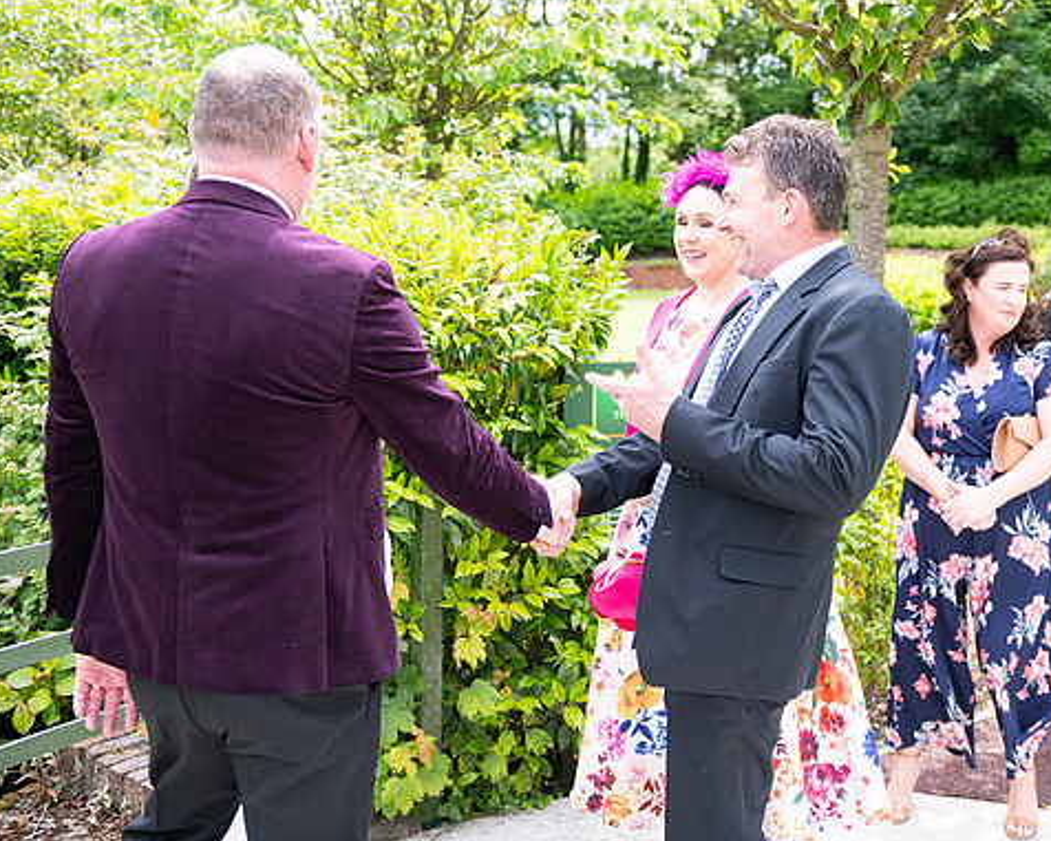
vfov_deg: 37.3
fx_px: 1244
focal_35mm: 40
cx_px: 623
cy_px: 423
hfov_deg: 45.6
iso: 250
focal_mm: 35
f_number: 3.5
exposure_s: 1/1000
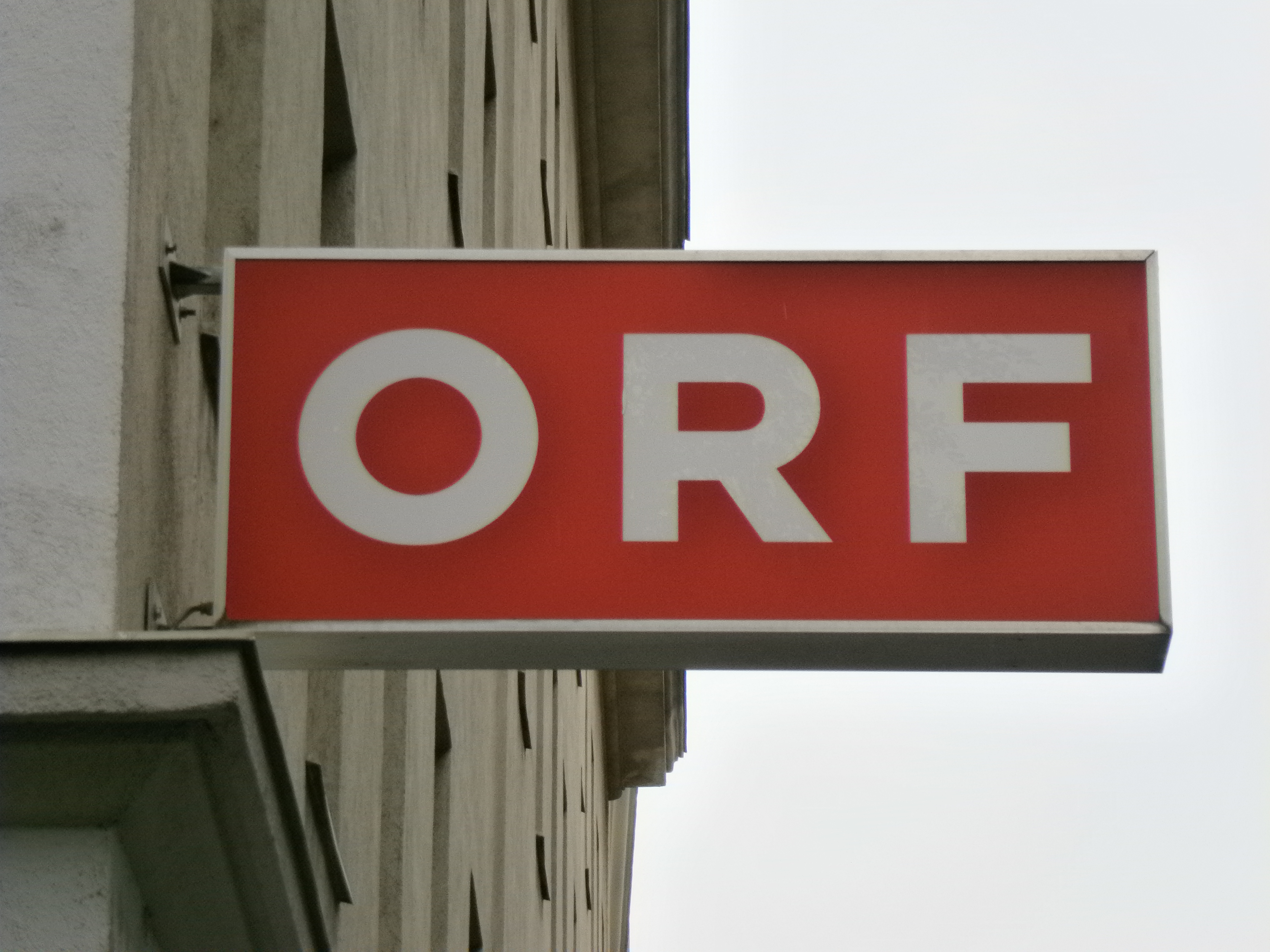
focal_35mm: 130
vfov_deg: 11.4
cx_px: 635
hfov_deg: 15.2
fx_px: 4769
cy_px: 476
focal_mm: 23.5
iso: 125
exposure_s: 1/125
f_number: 6.5
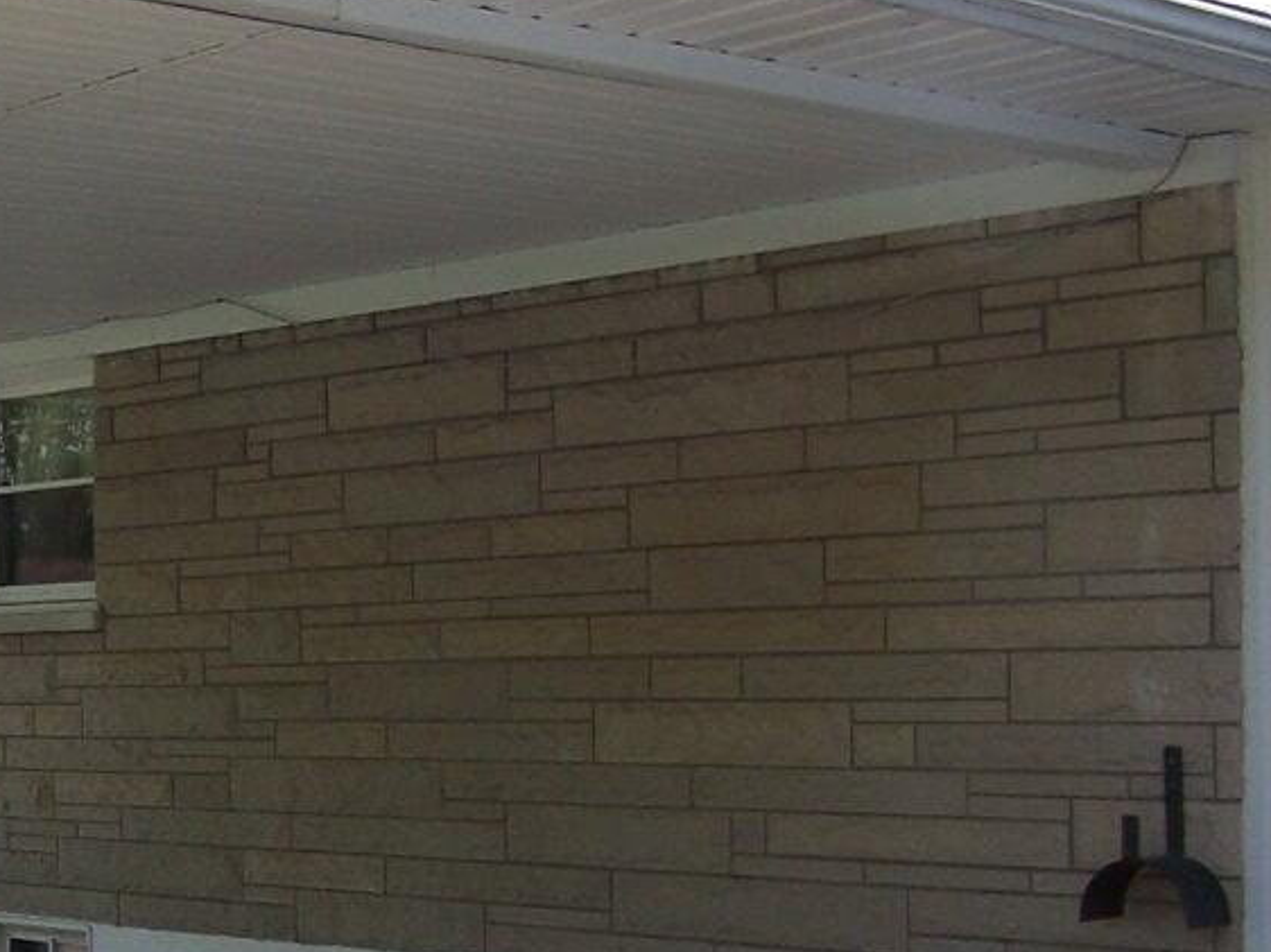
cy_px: 721
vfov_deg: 14.0
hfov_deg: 18.5
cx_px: 170
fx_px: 3854
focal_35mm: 105
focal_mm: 6.3
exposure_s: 1/500
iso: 80
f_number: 2.8
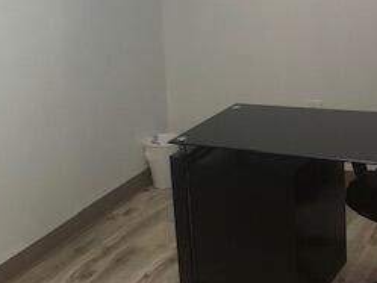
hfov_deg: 26.3
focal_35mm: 72
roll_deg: +5.3
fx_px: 785
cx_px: 56
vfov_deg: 20.4
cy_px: 91
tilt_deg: -12.3
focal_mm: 3.99
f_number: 1.8
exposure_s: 1/20
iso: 40
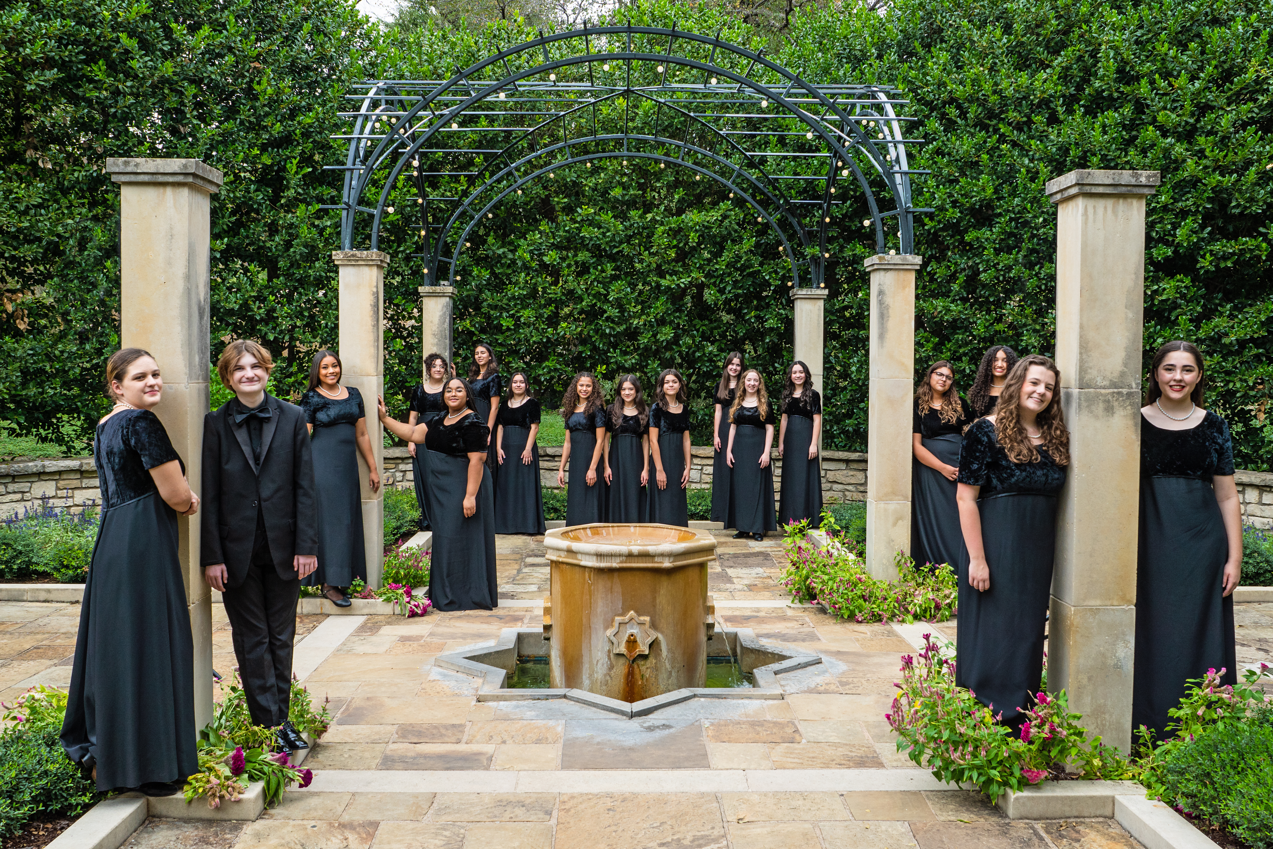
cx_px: 636
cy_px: 424
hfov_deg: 57.2
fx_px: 1167
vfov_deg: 40.0
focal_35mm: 33
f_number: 8
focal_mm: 22
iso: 200
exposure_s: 1/80
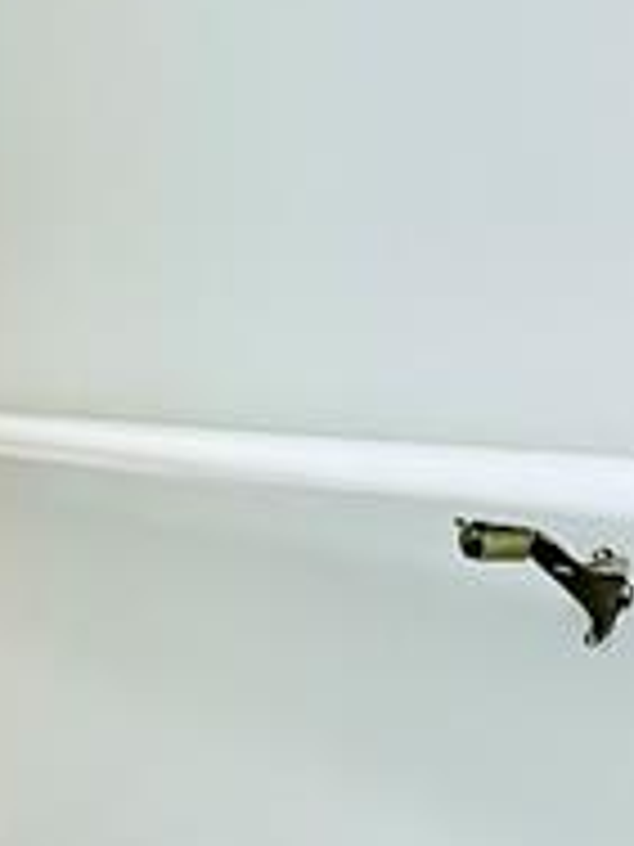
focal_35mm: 98
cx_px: -630
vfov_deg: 19.5
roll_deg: -0.3
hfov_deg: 13.1
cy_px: 9
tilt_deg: -33.6
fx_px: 2393
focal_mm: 6.76
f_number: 1.78
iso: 500
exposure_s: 1/60
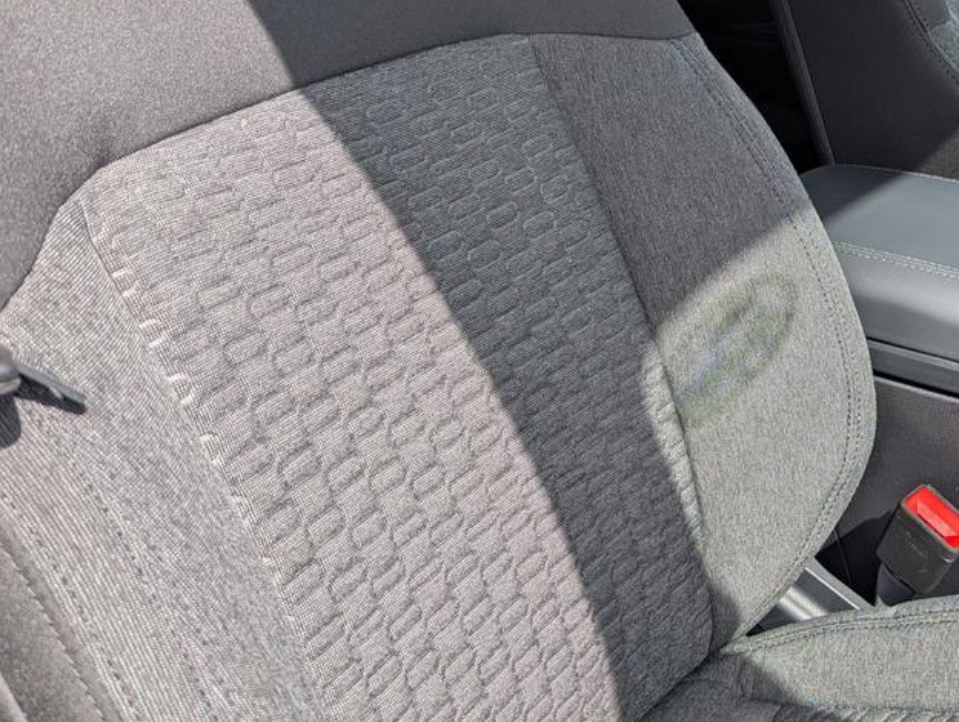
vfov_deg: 29.3
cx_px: 877
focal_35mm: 49
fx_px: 1360
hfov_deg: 36.3
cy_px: 189
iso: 21
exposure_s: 1/536
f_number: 1.68
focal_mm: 6.9
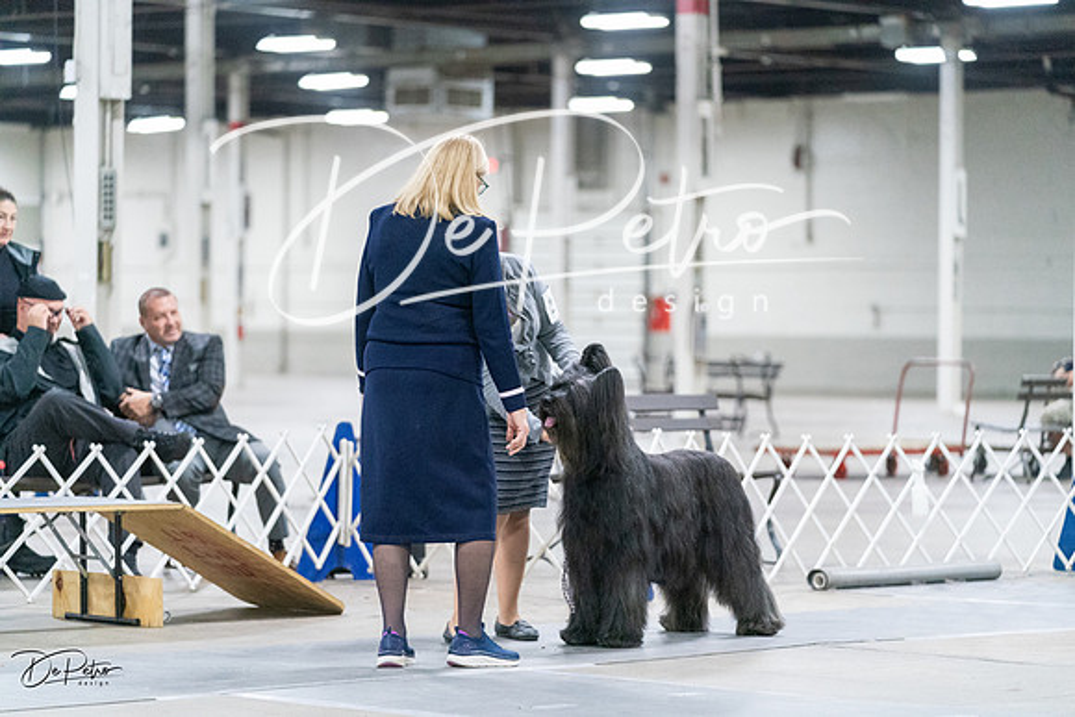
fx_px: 3763
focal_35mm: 126
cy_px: 358
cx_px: 538
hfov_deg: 16.3
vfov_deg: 10.9
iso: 8000
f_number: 2.8
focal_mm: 126
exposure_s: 1/250
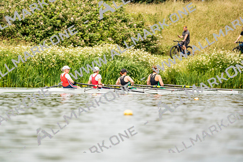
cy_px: 81
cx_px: 122
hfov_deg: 3.4
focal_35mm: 600
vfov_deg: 2.3
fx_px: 4051
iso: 250
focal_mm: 600
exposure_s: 1/2000
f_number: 6.3
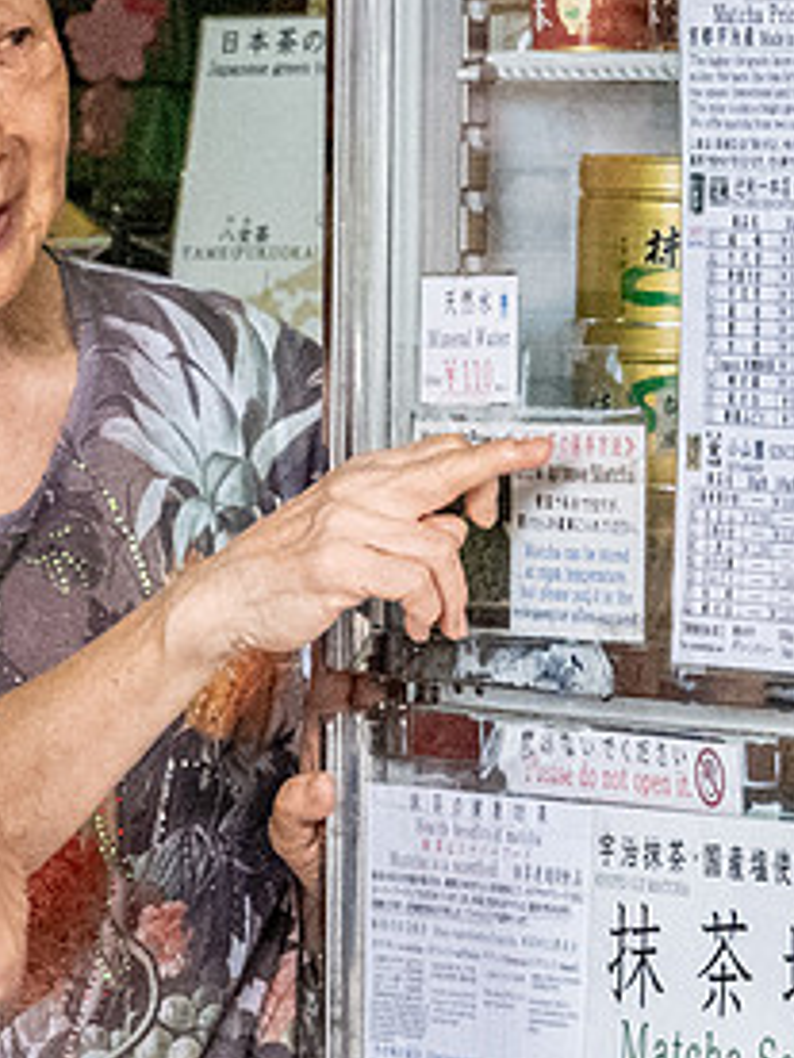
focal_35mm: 415
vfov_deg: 4.8
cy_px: 544
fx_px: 12692
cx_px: -114
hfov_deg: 3.6
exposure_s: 1/400
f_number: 8
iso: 5000
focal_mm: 70
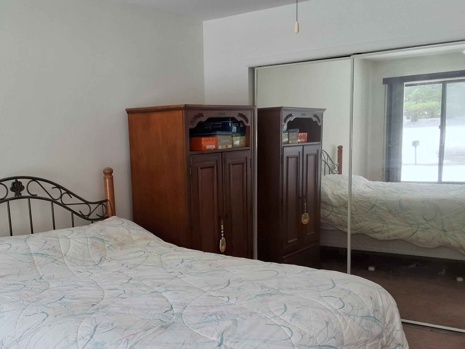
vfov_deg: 35.5
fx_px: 537
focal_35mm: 40
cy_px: 239
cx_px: 186
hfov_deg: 46.5
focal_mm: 2.91
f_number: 1.9
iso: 32
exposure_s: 1/137
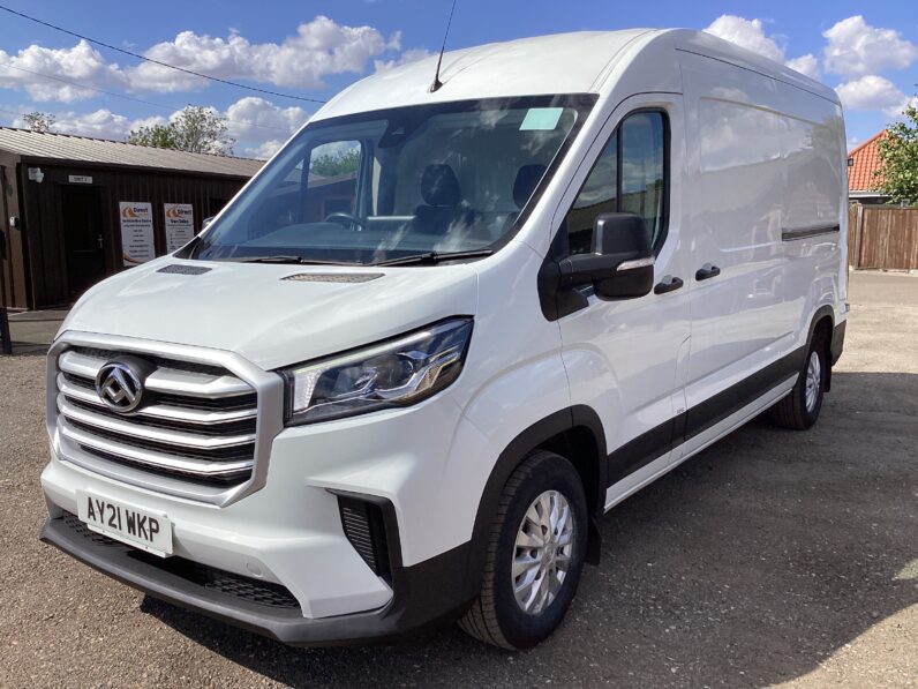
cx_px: 459
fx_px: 822
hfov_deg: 58.4
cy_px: 344
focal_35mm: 31
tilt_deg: -8.5
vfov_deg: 45.4
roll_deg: +0.4
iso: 25
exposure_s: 1/2203
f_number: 2.4
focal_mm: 3.3
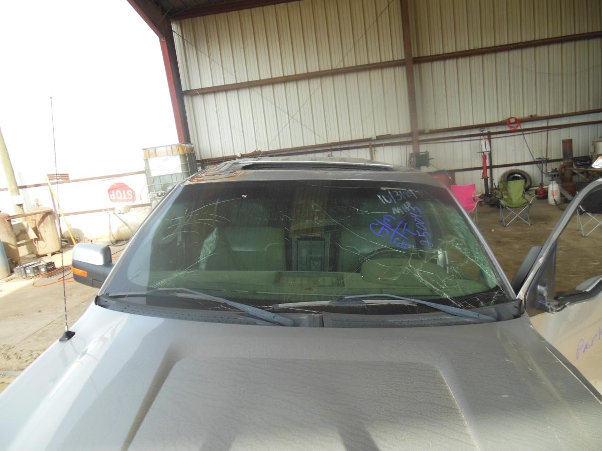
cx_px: 301
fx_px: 435
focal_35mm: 25
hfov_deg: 69.4
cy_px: 226
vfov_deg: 54.9
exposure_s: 1/250
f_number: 3.2
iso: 125
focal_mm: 4.5
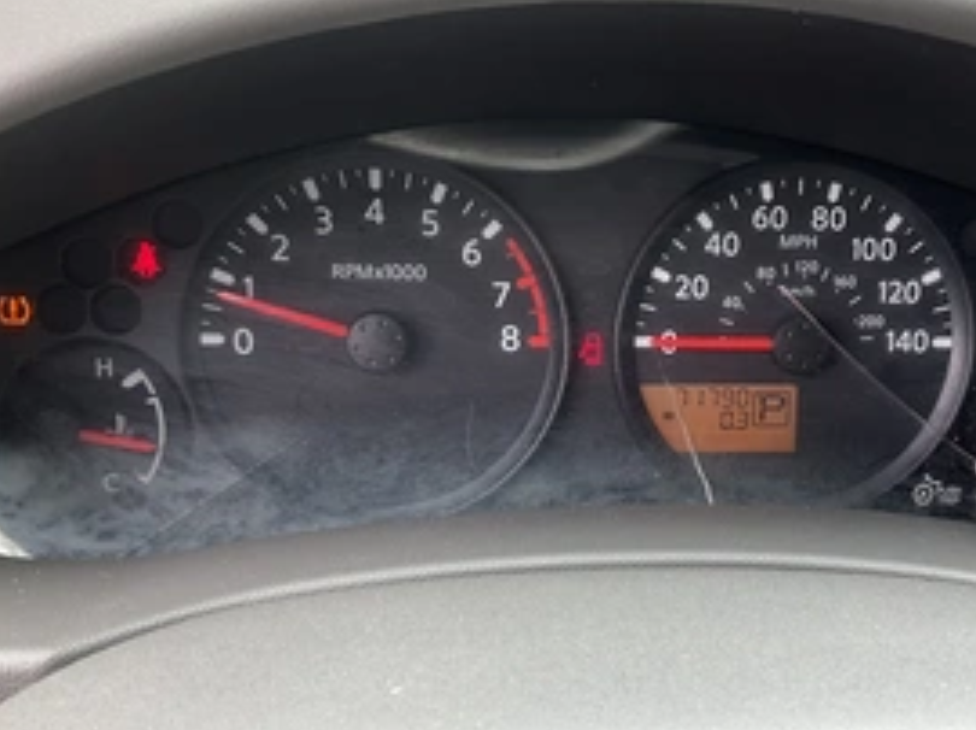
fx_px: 1211
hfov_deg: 43.3
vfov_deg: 33.4
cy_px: 445
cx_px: 647
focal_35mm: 43
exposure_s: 1/122
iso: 25
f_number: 1.8
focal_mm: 3
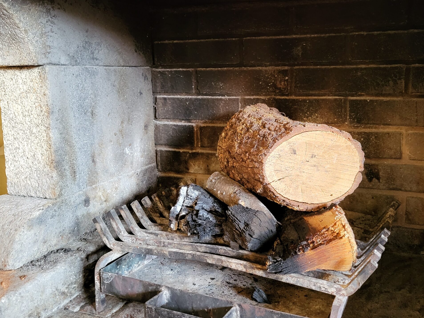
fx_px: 429
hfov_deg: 52.5
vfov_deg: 40.5
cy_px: 128
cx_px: 235
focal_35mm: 35
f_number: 1.8
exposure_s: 1/25
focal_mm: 5.4
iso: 800
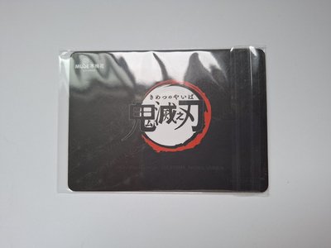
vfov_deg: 58.9
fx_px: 220
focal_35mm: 23
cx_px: 166
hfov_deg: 73.9
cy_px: 124
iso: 250
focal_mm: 5.54
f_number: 1.8
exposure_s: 1/120
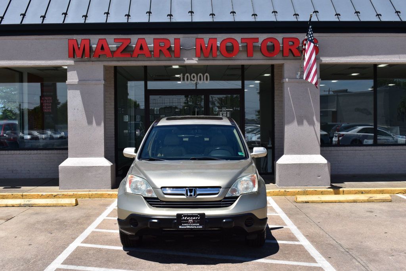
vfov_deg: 30.8
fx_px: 490
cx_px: 203
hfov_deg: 45.0
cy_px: 136
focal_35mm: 44
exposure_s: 1/500
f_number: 11
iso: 280
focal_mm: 29
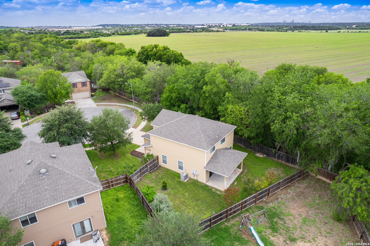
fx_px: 226
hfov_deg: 78.6
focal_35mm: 22
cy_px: 123
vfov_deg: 57.2
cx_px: 185
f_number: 2.8
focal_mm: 8.38
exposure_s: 1/640
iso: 100
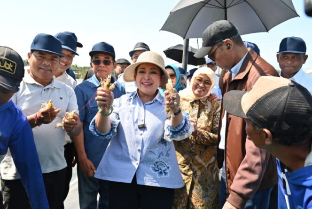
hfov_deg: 61.1
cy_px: 104
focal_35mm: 30
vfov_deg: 43.0
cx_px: 156
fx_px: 265
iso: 1000
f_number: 7.1
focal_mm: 30.5
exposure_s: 1/1250
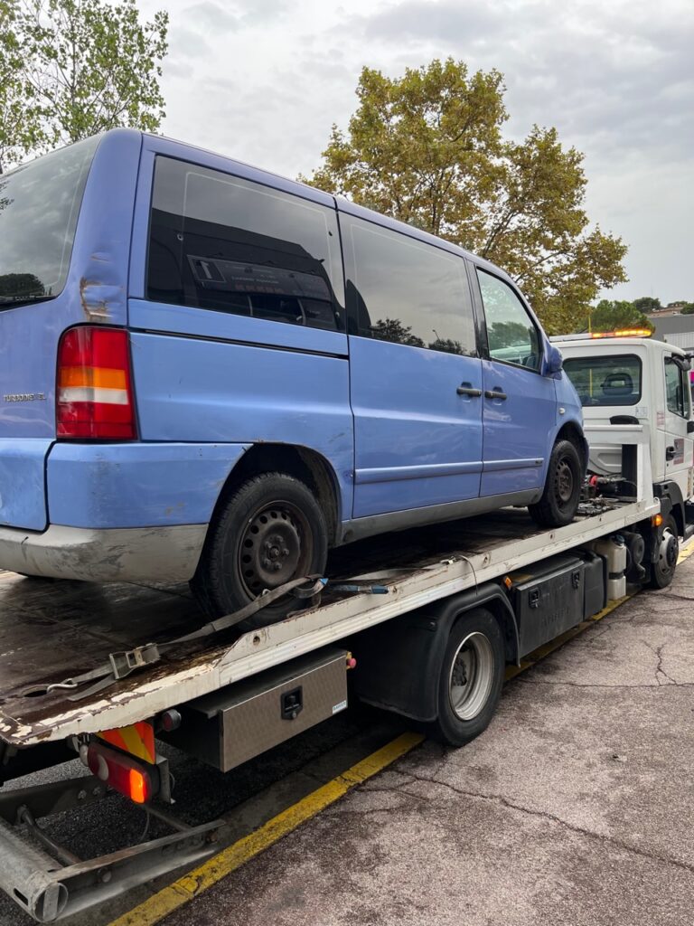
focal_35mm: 26
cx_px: 347
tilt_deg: -6.4
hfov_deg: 53.1
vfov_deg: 67.3
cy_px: 463
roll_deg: +4.3
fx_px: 695
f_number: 1.5
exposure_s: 1/628
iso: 50
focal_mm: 5.7
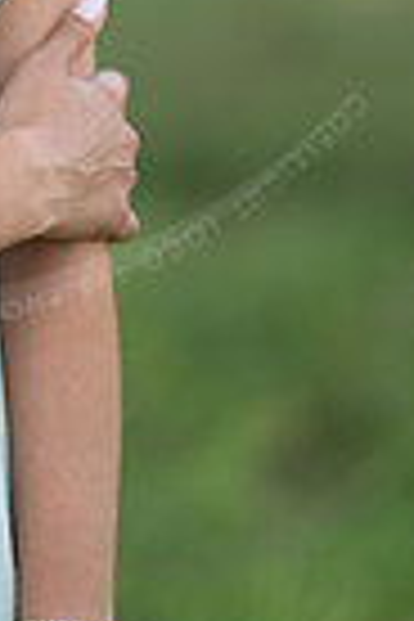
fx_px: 4778
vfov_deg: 7.3
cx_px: -212
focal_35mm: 277
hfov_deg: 4.9
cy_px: -243
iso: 200
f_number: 1.3
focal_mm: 85
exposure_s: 1/1600
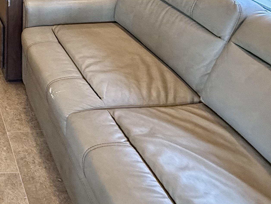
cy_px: -101
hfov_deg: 33.1
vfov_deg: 24.8
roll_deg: +0.0
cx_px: -66
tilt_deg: -7.2
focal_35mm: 45
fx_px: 352
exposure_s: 1/60
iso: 400
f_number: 2.2
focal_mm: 2.22
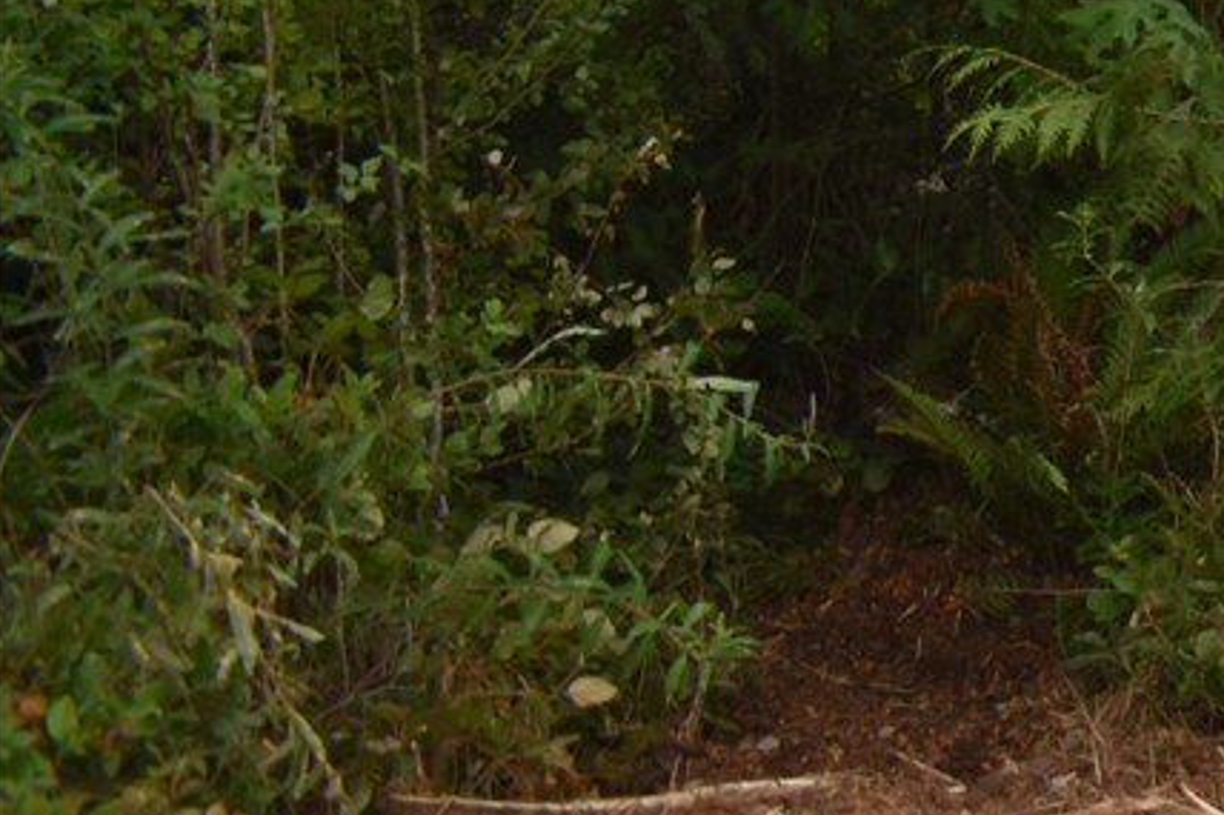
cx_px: 2421
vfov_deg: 12.1
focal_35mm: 107
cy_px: -499
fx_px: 3636
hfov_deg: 15.4
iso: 100
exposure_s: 1/200
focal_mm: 18
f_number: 5
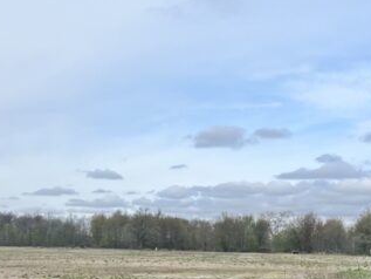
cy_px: 219
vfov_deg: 17.5
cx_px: -9
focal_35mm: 84
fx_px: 901
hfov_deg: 22.3
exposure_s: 1/4651
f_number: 1.6
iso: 50
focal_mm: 5.1
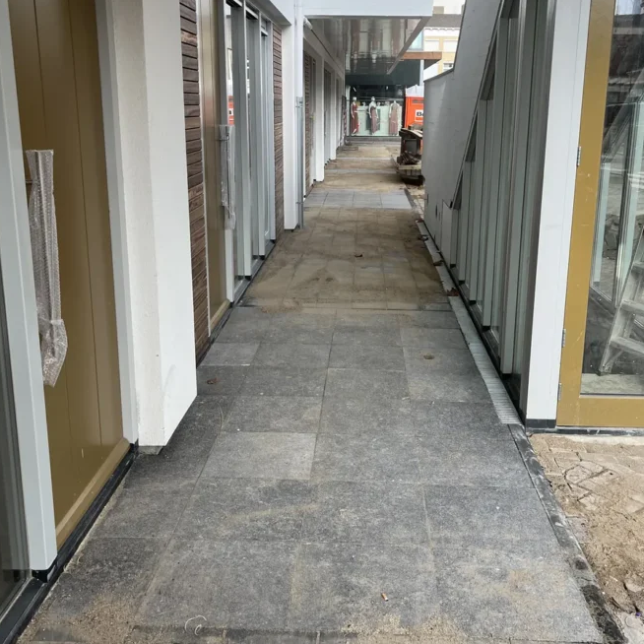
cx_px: 349
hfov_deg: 46.0
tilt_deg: -14.9
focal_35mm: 36
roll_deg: -1.6
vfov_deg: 46.0
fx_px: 758
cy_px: 297
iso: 50
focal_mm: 5.1
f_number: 1.6
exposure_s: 1/793
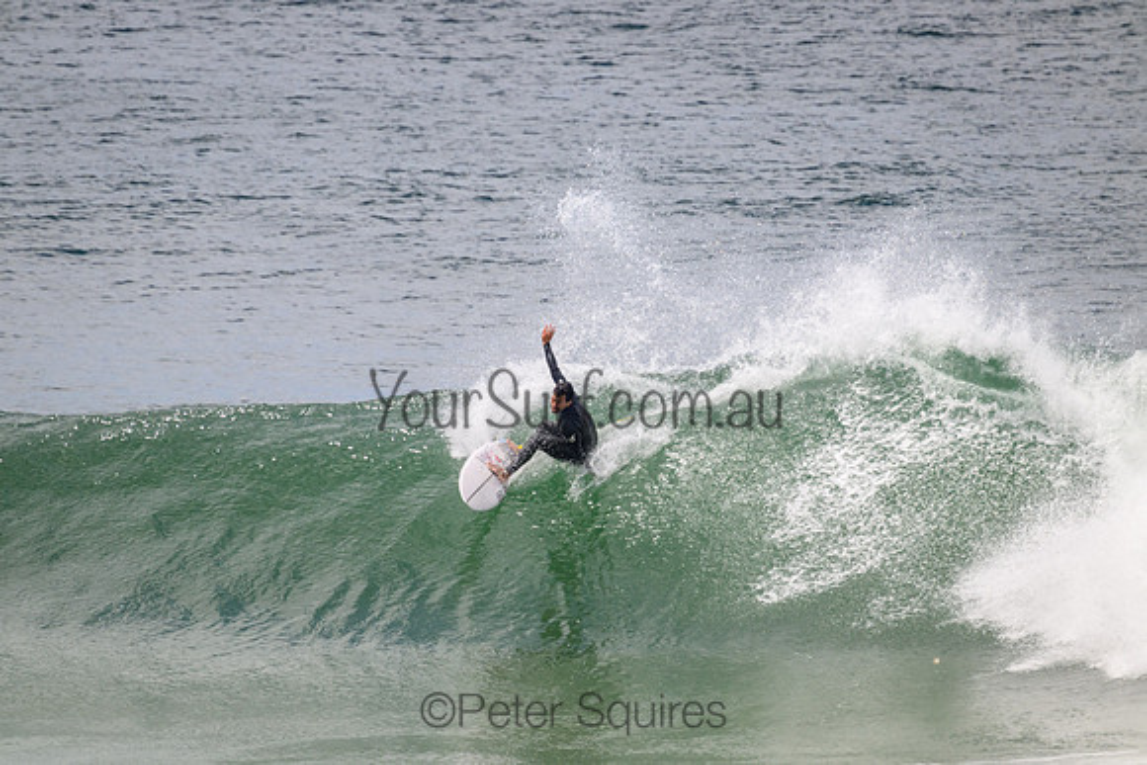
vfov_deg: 1.7
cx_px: 574
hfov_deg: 2.6
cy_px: 382
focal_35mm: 800
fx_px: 25494
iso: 900
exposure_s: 1/2000
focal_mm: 800
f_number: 11
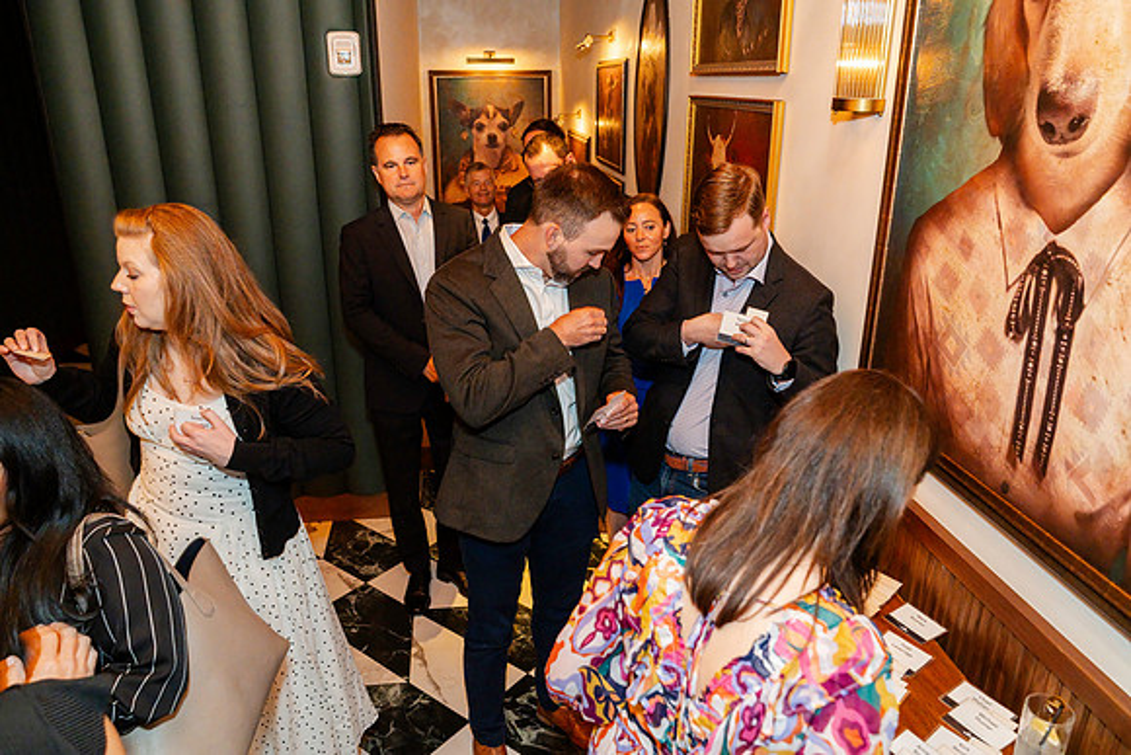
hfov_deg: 71.7
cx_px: 560
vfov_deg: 51.5
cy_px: 371
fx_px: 782
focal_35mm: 25
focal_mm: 24
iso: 12800
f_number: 4
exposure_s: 1/80
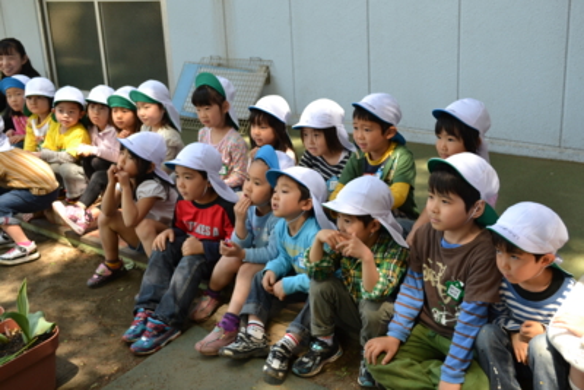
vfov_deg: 30.9
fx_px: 706
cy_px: 195
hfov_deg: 44.9
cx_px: 292
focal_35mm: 44
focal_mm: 29
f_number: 5.6
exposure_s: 1/125
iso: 280
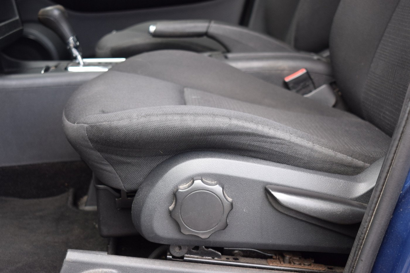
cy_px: 136
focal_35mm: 60
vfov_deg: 22.6
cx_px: 205
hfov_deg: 33.4
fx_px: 683
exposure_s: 1/60
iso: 400
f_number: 4.8
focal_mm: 40
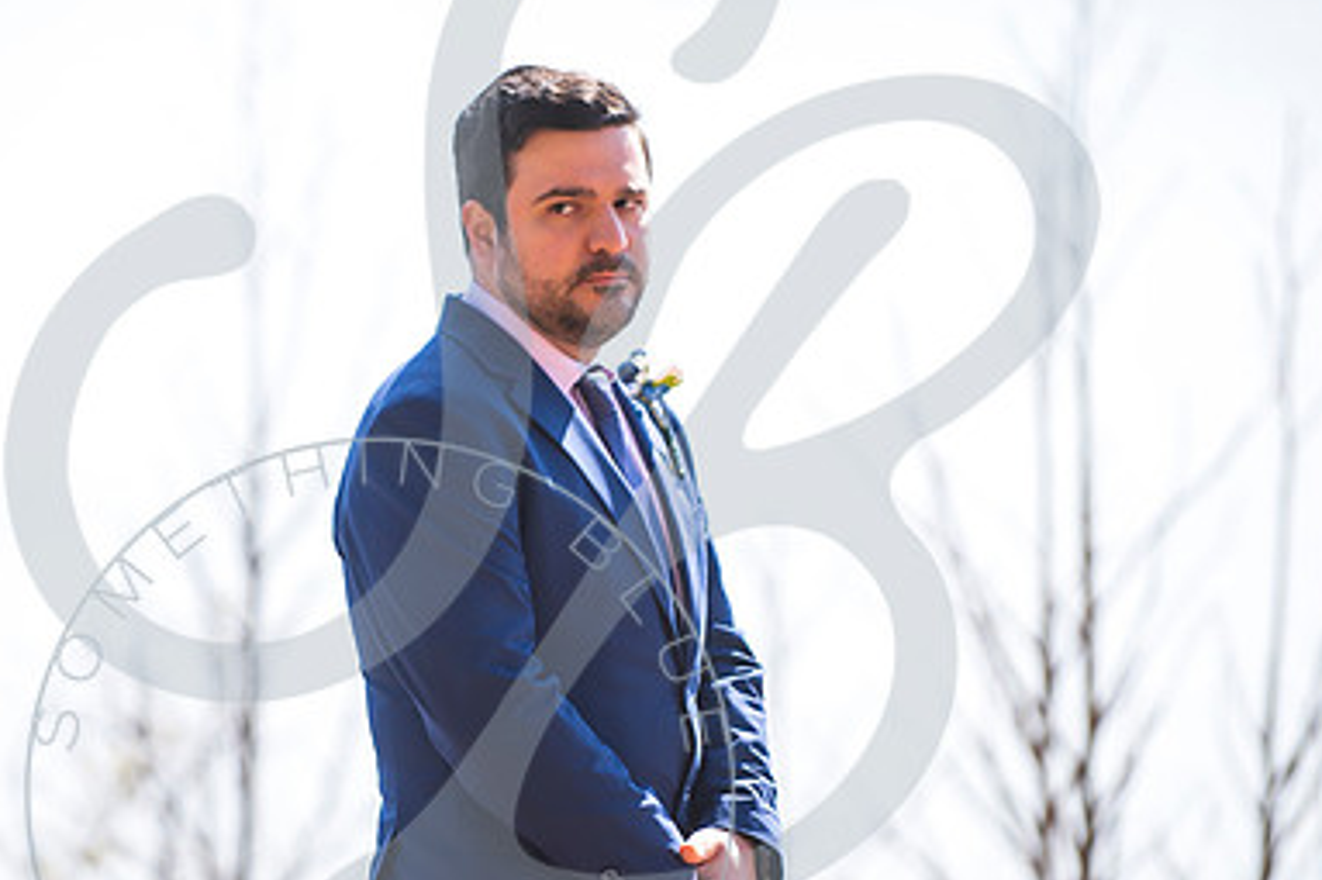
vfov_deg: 4.5
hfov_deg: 6.8
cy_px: 502
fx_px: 11121
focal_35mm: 303
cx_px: 552
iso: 100
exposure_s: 1/640
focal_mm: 200
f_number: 2.8
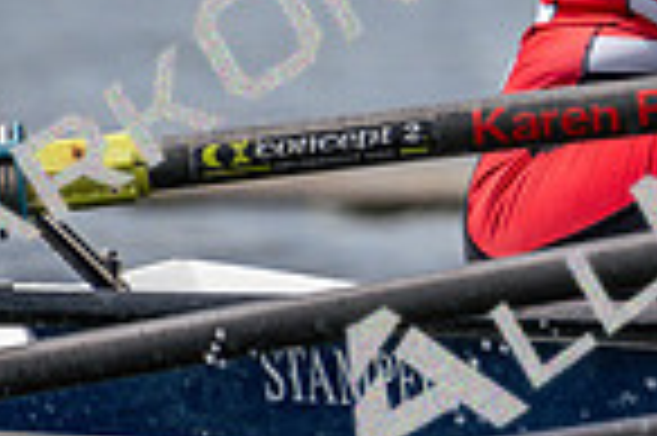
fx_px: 43513
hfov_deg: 0.9
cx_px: 1260
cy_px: -191
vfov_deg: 0.6
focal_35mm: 2387
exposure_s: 1/1600
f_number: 6.3
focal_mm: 600
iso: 320
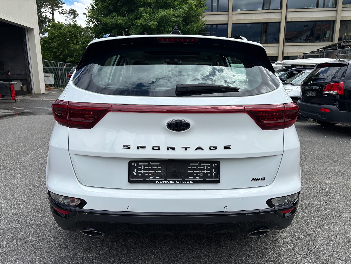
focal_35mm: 26
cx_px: 176
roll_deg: +0.0
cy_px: 132
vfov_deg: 53.1
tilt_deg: -12.0
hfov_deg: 67.3
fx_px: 264
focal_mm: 5.96
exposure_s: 1/2342
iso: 50
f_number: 1.6
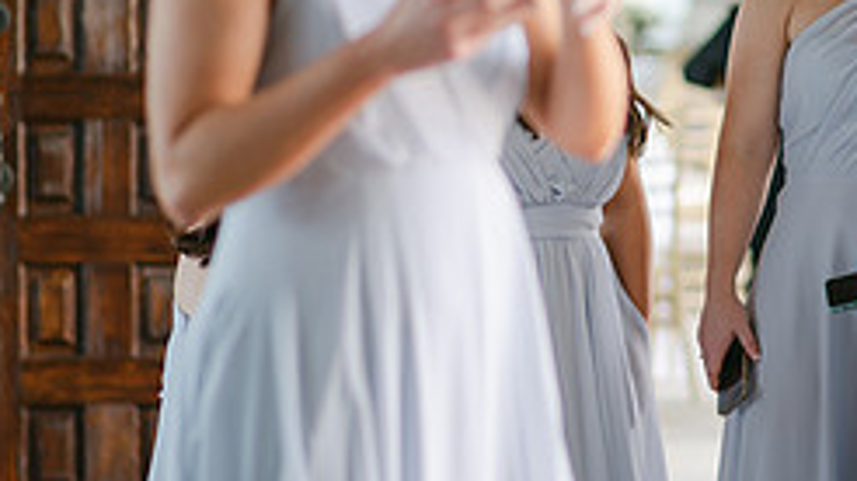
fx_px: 4769
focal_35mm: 210
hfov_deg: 10.2
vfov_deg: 5.8
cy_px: 14
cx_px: 746
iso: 110
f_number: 2
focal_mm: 85
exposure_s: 1/125
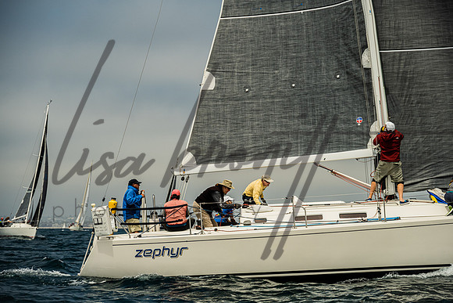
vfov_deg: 10.9
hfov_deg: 16.3
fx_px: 1582
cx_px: 226
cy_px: 152
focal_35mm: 126
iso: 400
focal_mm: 125
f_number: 6.3
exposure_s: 1/1600
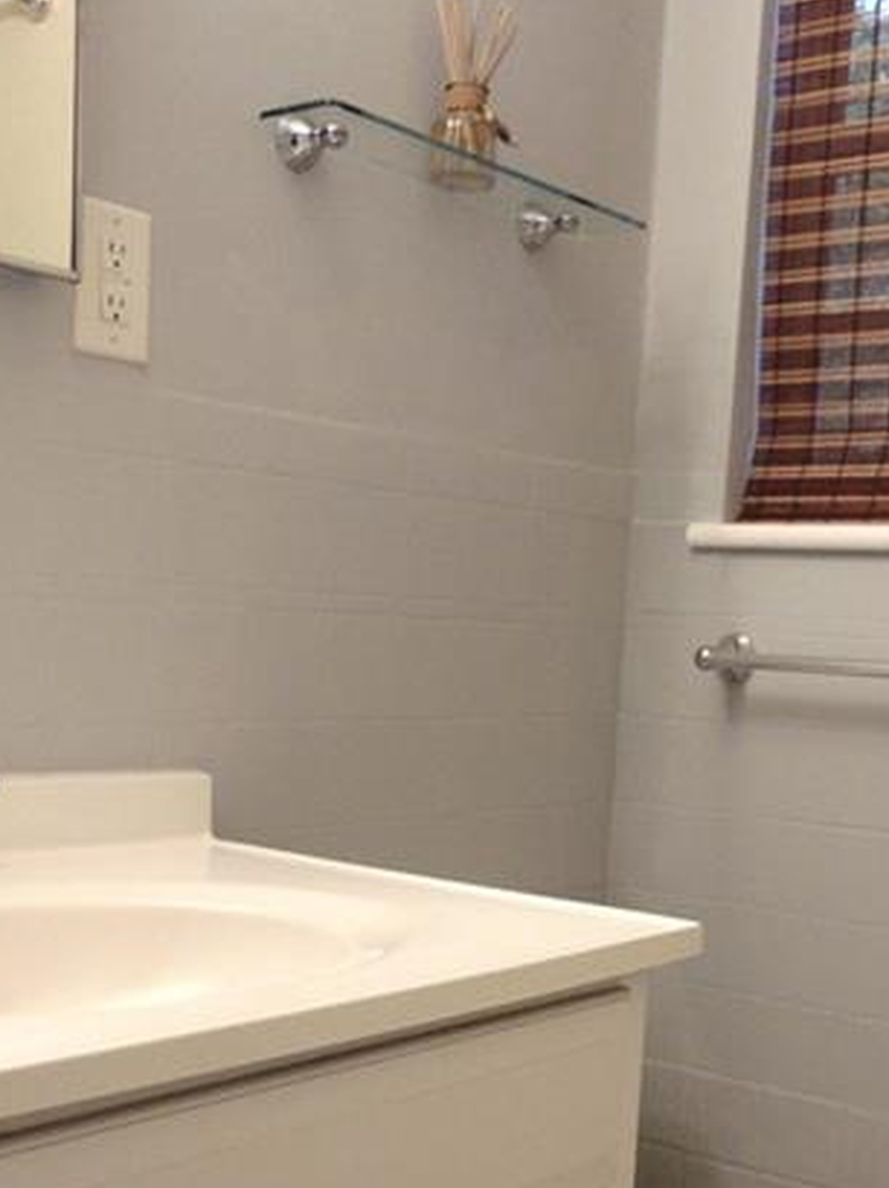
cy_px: 895
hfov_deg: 30.8
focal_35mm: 47
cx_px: 476
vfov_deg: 39.4
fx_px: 1612
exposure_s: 1/30
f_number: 3
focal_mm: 4.5
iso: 250
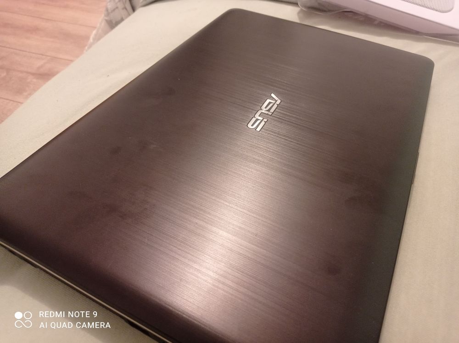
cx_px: 230
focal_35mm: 28
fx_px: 371
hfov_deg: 63.5
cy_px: 172
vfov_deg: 49.7
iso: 525
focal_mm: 4.74
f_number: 1.79
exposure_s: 1/25
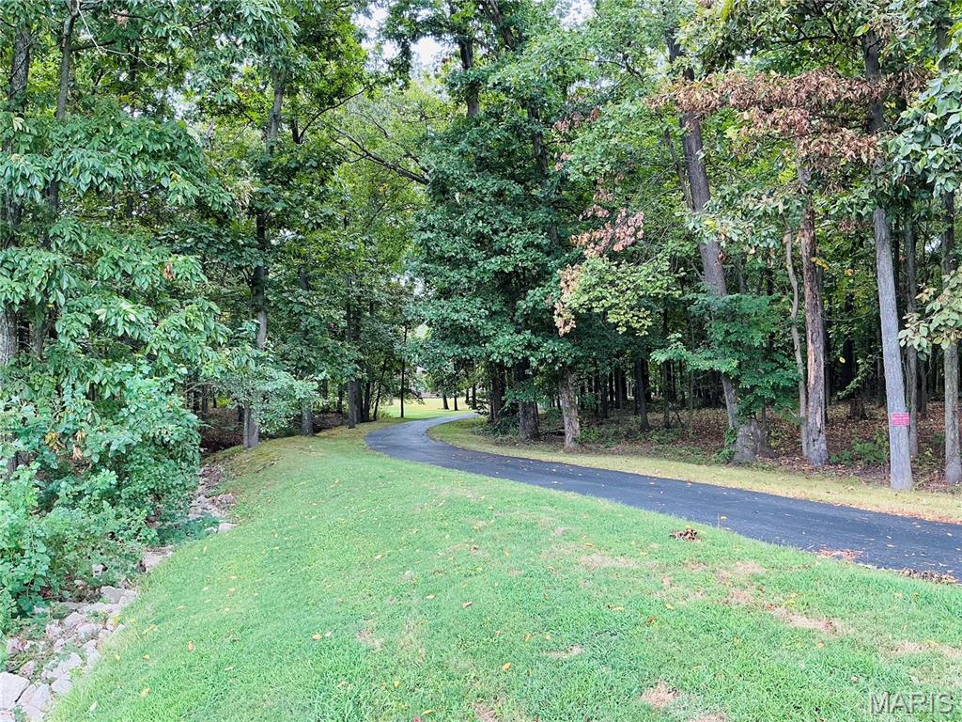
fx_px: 806
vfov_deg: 48.2
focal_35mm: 29
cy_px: 361
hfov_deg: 61.7
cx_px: 481
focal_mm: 3
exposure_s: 1/120
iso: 32
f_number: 1.8
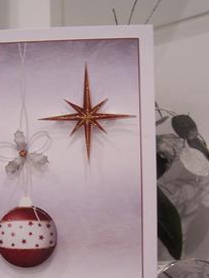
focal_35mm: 62
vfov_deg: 30.4
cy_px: 225
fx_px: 499
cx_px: 75
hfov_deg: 23.6
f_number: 2.8
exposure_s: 1/10
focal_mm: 6.3
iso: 140
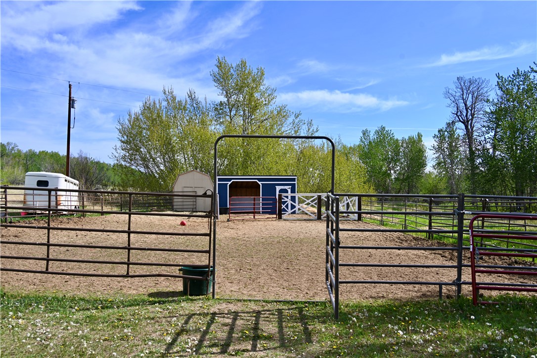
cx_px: 268
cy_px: 179
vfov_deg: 43.0
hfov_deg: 61.1
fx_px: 455
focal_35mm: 30
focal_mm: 30.5
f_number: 7.1
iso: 100
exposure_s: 1/400
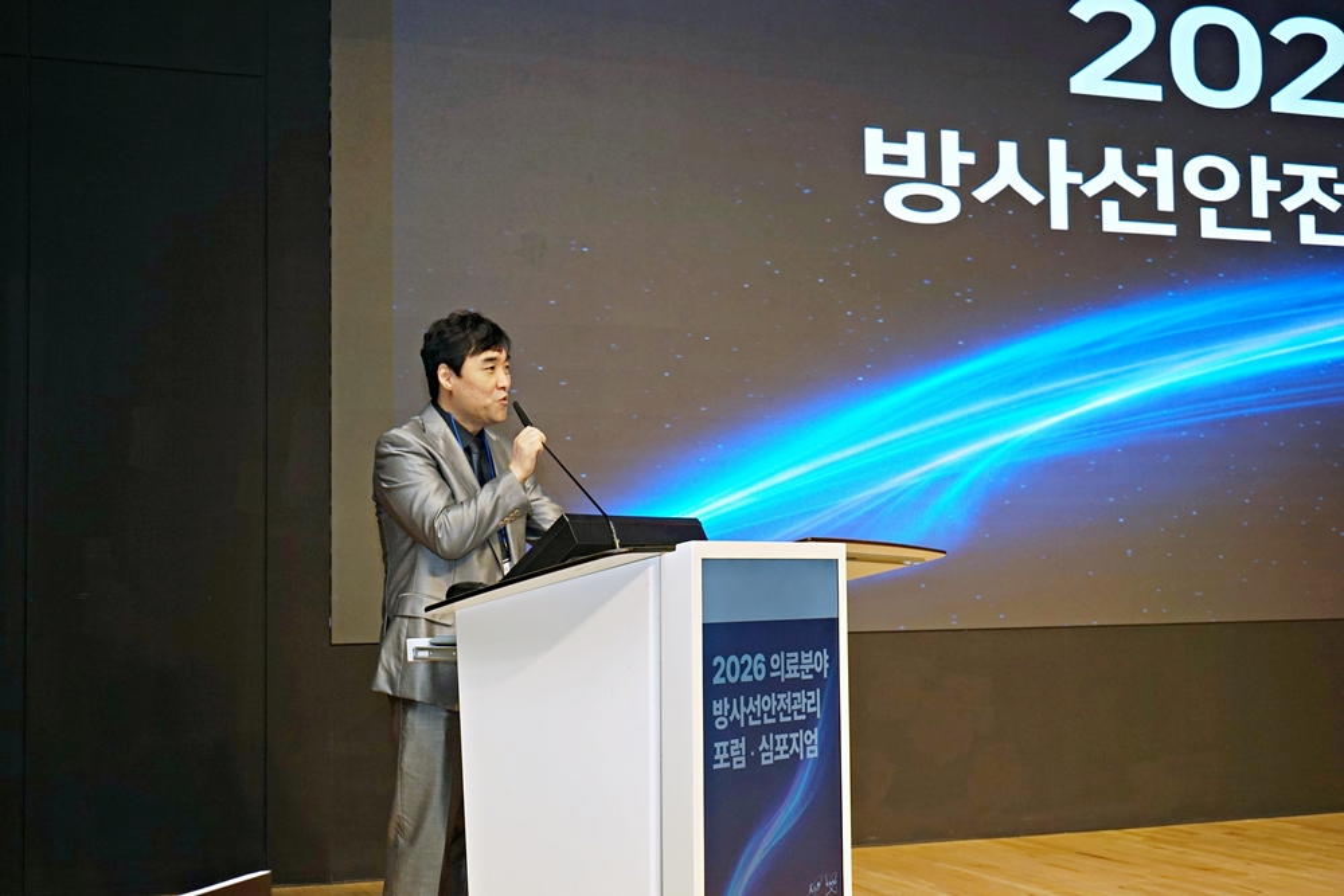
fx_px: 1829
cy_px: 448
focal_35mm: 49
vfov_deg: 27.5
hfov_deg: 40.3
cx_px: 672
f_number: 7.1
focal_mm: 49
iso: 400
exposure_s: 1/100
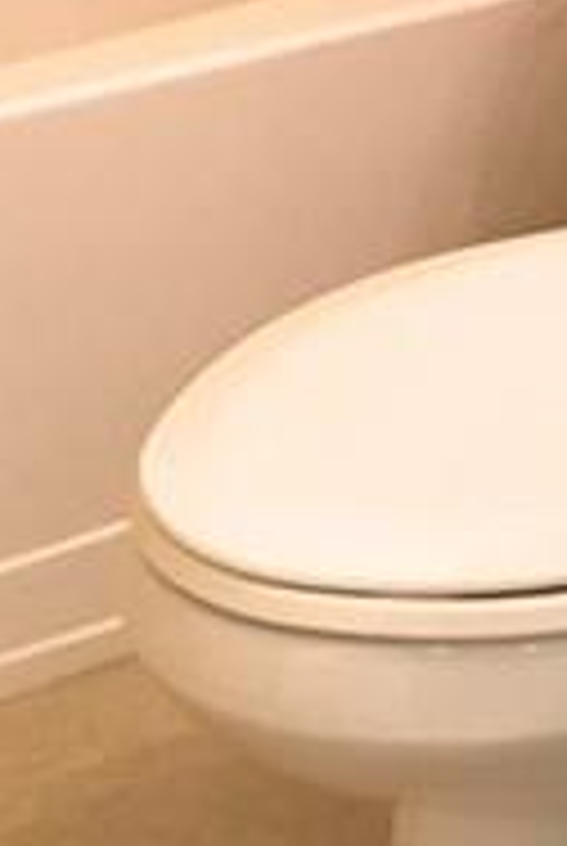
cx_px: 896
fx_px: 3860
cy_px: -441
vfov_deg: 11.9
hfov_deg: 8.2
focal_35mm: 164
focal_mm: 4.15
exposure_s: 1/30
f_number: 2.2
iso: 125
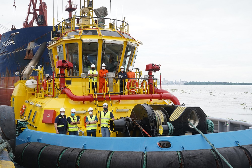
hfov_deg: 47.4
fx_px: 287
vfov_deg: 32.6
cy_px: 84
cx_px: 126
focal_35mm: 41
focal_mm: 41
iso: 500
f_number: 18
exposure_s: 1/100
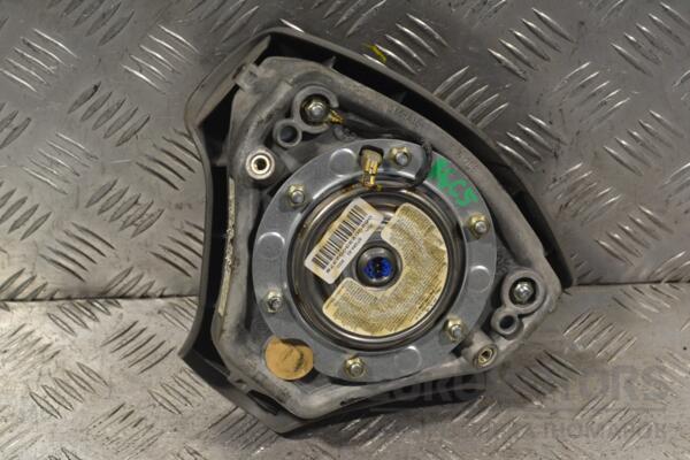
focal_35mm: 82
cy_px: 230
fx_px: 1581
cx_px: 345
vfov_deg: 16.6
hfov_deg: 24.6
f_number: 10
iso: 3200
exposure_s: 1/320
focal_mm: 55
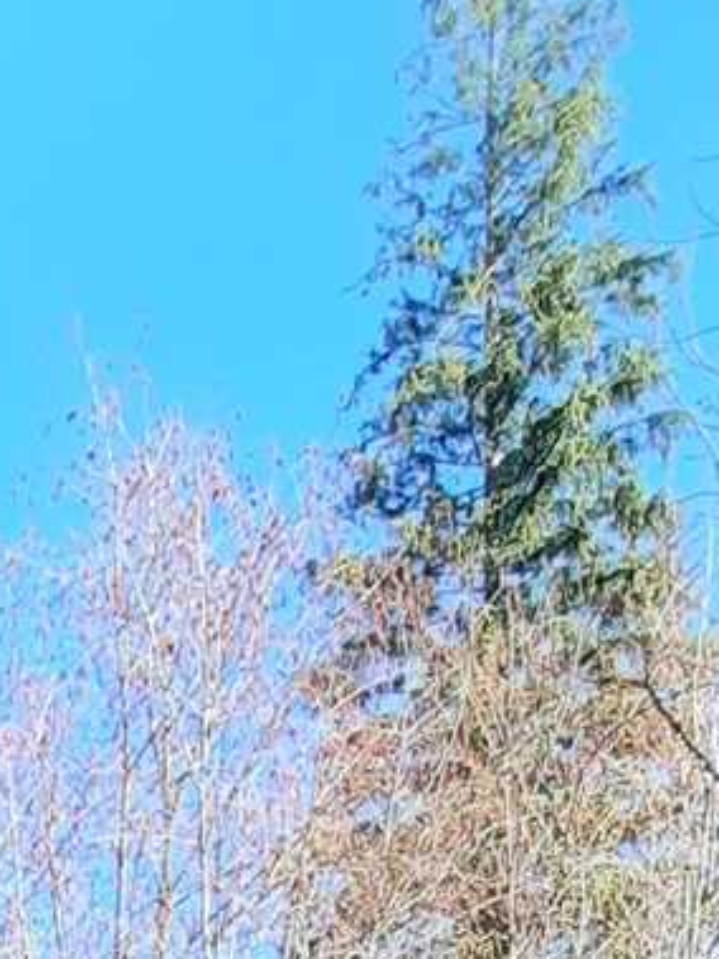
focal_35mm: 79
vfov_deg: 16.0
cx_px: -678
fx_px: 2189
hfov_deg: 15.3
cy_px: 2146
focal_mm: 1.74
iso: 40
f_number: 2.2
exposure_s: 1/186
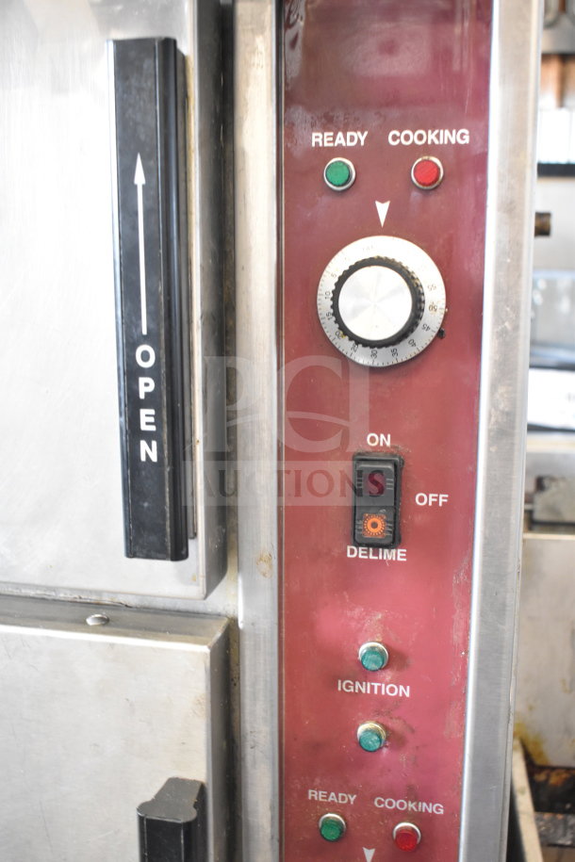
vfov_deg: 51.3
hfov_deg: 35.5
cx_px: 288
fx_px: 898
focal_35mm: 38
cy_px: 431
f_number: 4
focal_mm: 25
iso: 2500
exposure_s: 1/40
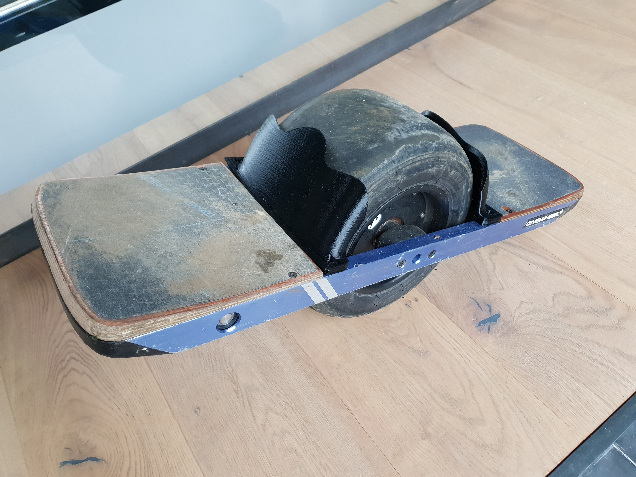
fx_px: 478
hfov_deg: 67.3
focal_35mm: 26
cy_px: 238
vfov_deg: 53.1
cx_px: 318
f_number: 1.5
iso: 250
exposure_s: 1/50
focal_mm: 4.3
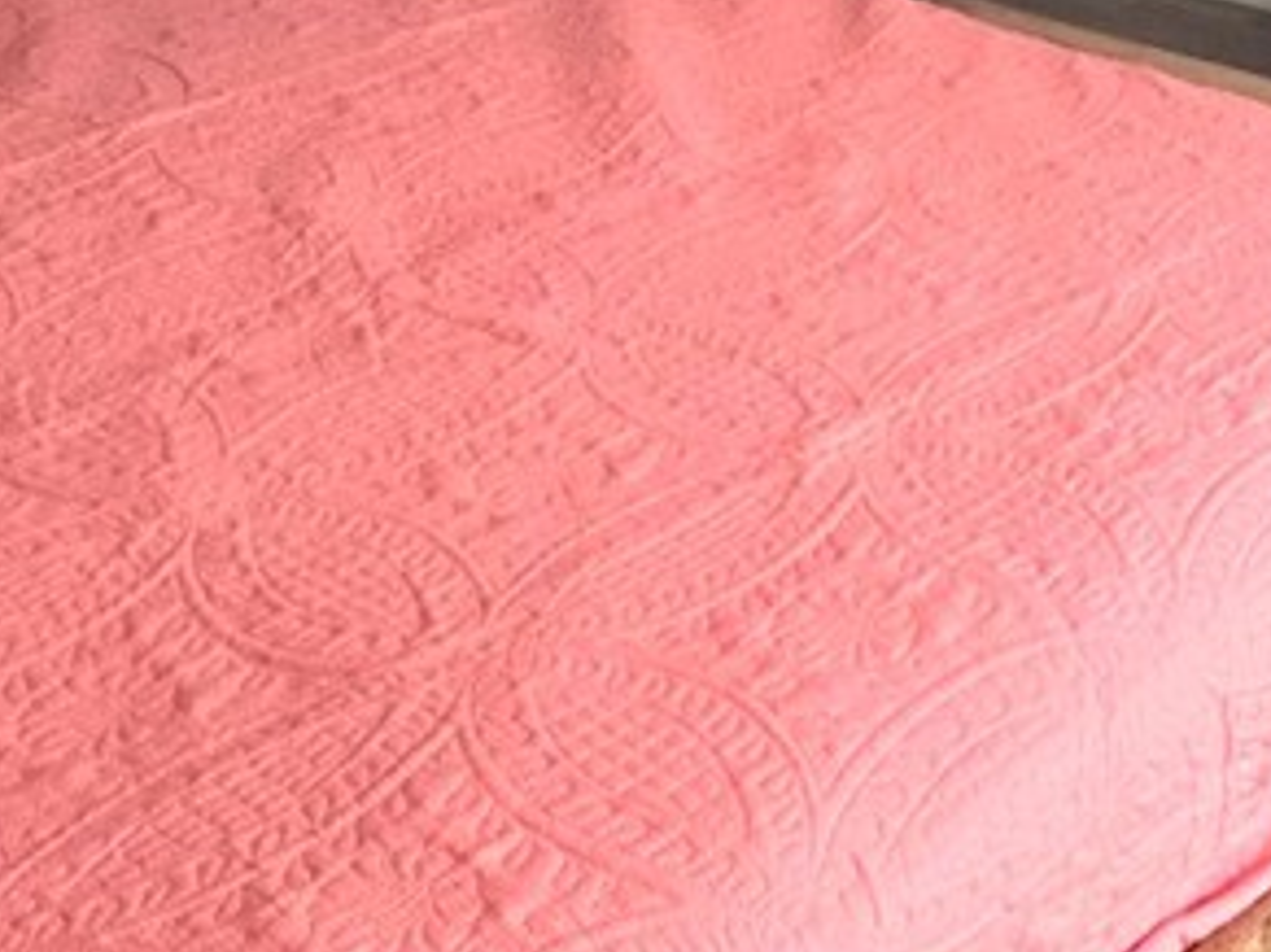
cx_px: 1398
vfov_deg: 15.1
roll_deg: +0.3
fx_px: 2826
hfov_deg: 23.7
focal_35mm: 77
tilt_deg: +0.1
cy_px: -1000
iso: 160
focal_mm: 2.22
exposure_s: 1/60
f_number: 2.2
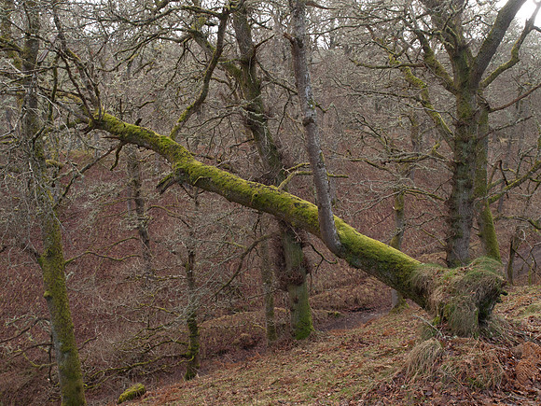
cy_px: 203
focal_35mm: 34
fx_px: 531
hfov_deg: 54.0
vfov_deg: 41.8
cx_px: 270
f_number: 5
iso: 200
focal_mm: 17
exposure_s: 1/50
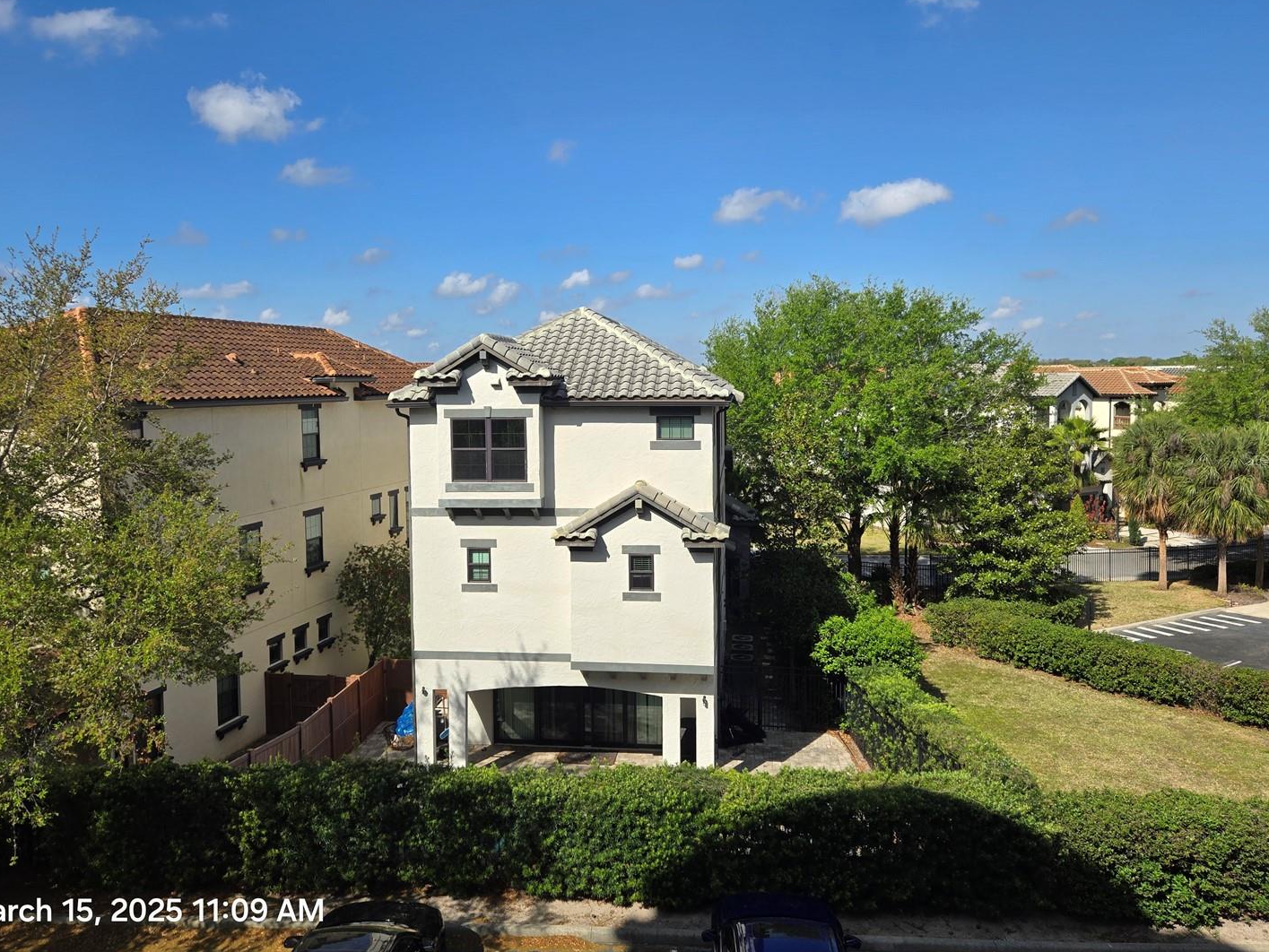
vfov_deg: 53.1
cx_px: 612
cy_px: 458
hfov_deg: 67.3
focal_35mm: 26
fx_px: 953
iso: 25
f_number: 1.8
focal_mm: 5.4
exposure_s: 1/2302
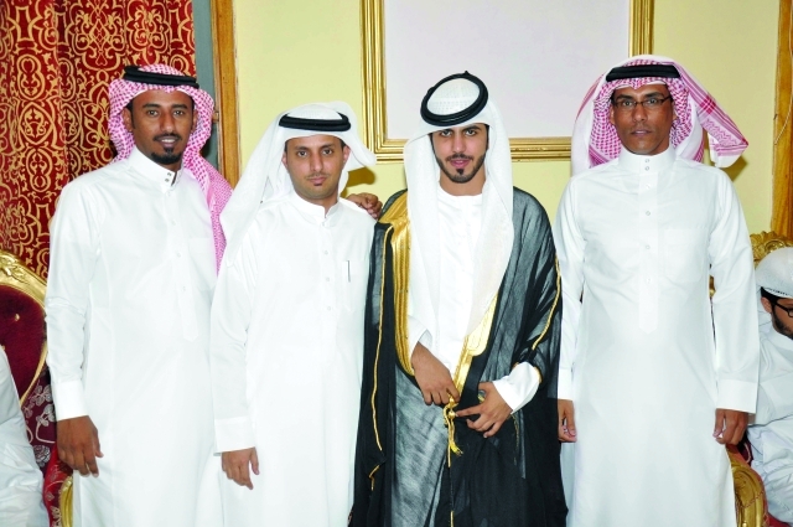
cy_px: 264
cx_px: 396
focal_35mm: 48
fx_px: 1056
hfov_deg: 41.2
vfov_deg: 28.0
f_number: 4.2
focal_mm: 32
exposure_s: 1/100
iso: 800
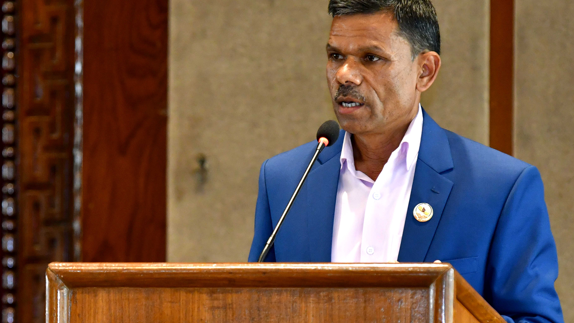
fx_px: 3722
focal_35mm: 245
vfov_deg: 5.0
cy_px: 157
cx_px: 286
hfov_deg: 8.8
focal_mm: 155
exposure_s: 1/160
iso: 1250
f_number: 2.8
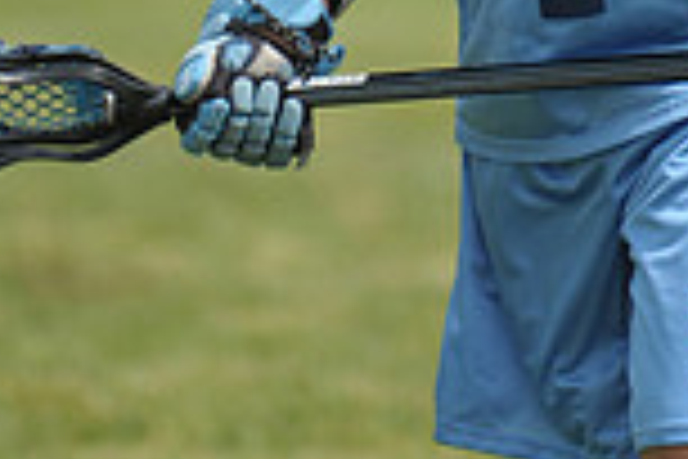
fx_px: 29047
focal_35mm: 1520
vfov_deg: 0.9
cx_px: 477
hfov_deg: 1.4
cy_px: -292
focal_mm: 400
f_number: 4
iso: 640
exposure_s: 1/3200
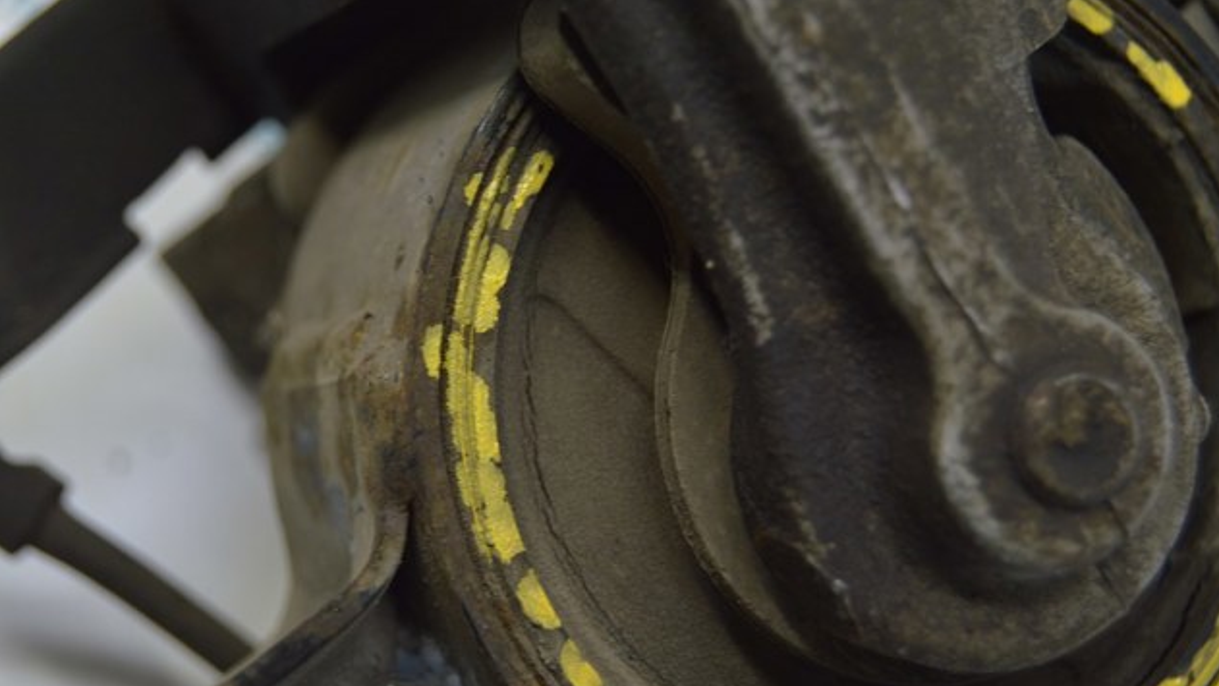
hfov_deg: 24.3
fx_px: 2829
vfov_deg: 13.8
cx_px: 616
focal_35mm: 88
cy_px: 310
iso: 400
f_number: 5.6
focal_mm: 55
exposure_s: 1/20
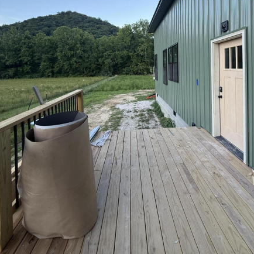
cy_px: 70
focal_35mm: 19
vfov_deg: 73.3
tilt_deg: +1.5
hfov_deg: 77.2
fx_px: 158
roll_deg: +2.1
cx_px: 145
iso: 64
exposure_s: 1/115
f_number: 2.2
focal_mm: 2.22
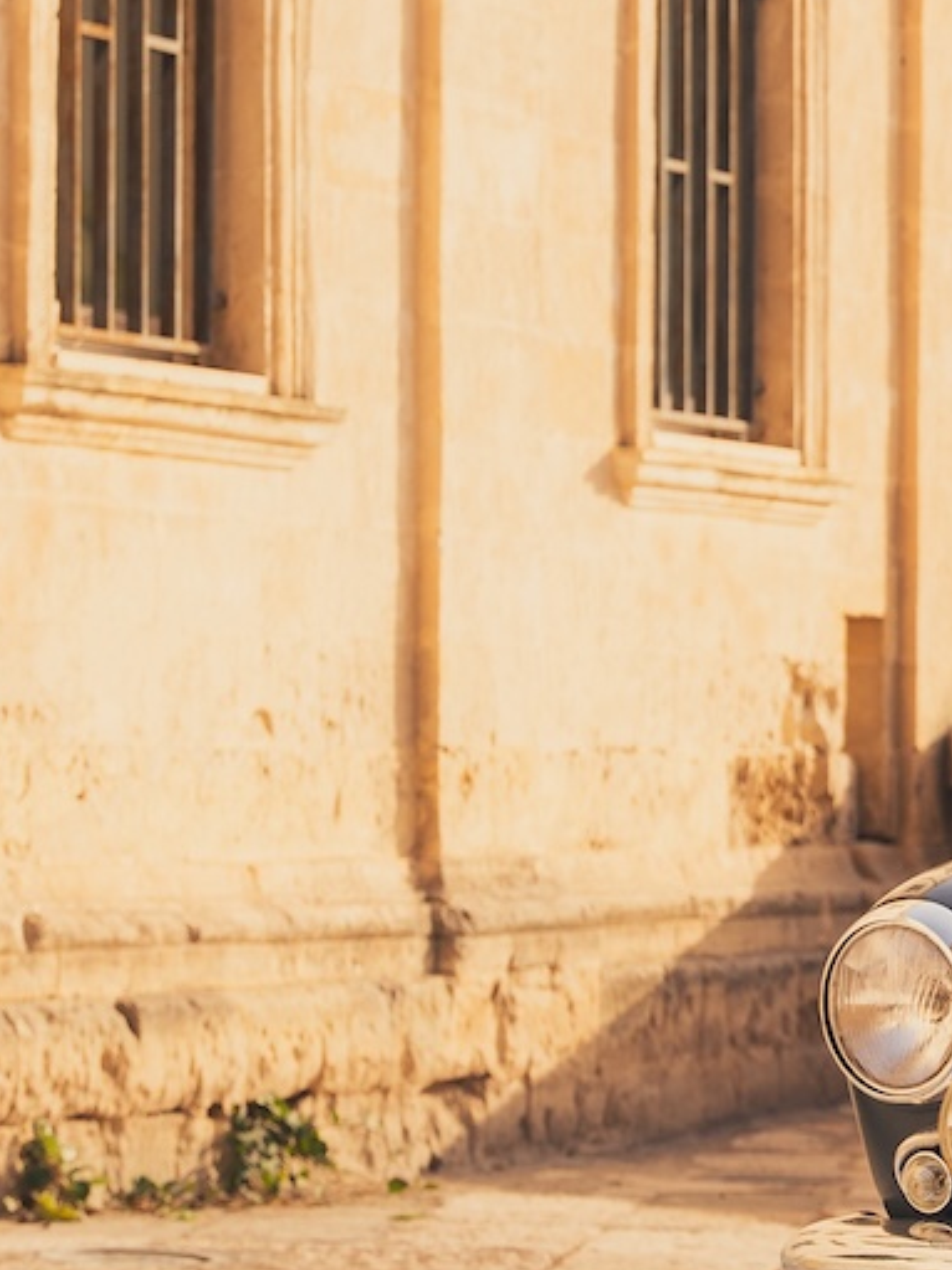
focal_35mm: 175
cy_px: 831
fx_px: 6415
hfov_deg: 8.3
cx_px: 1474
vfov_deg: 11.3
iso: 125
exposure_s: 1/400
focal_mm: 46.5
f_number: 4
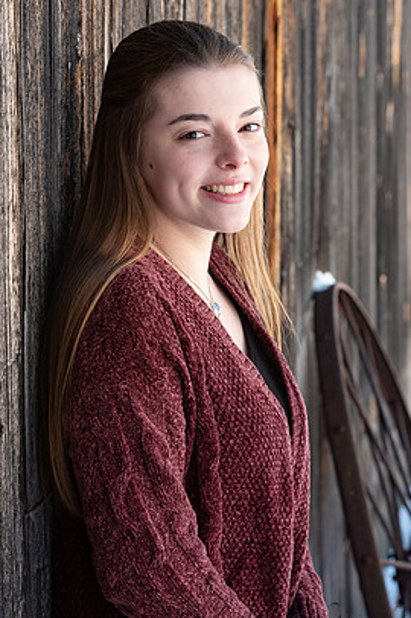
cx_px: 201
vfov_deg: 16.8
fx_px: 2093
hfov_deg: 11.2
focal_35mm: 122
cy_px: 312
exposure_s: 1/200
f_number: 8
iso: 400
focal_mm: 110
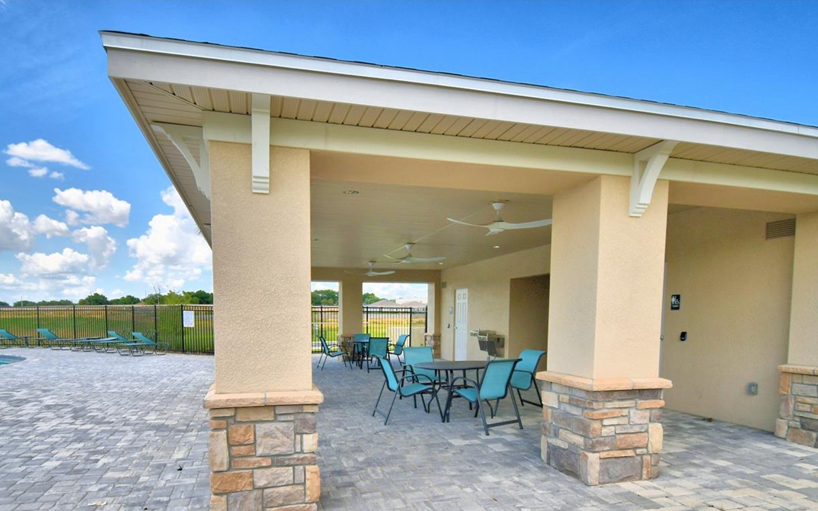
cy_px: 355
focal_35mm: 20
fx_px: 446
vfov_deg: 57.8
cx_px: 381
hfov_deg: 84.9
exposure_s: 1/1000
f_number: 4.5
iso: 100
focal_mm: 10
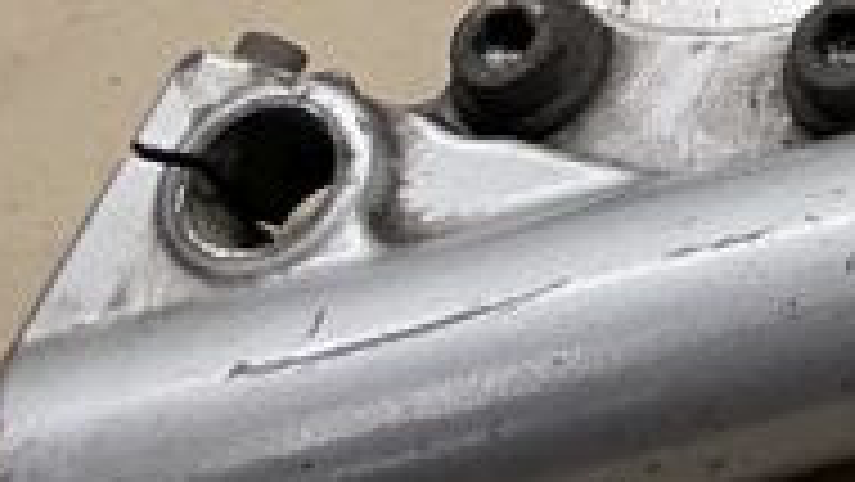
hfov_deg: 9.8
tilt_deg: -42.9
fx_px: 4059
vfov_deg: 6.1
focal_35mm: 179
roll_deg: -0.5
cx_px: 2354
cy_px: -1144
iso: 50
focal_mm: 4.2
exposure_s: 1/100
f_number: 1.6
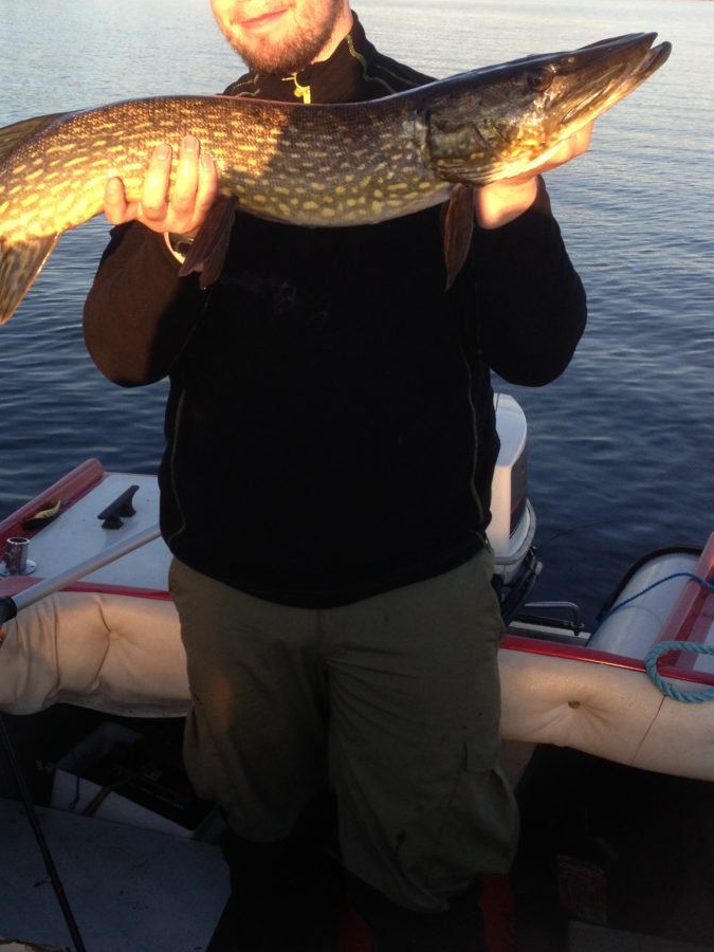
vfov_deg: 42.8
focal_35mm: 44
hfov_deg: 32.7
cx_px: 274
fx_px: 1210
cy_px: 387
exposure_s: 1/507
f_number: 2.4
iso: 80
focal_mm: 4.13
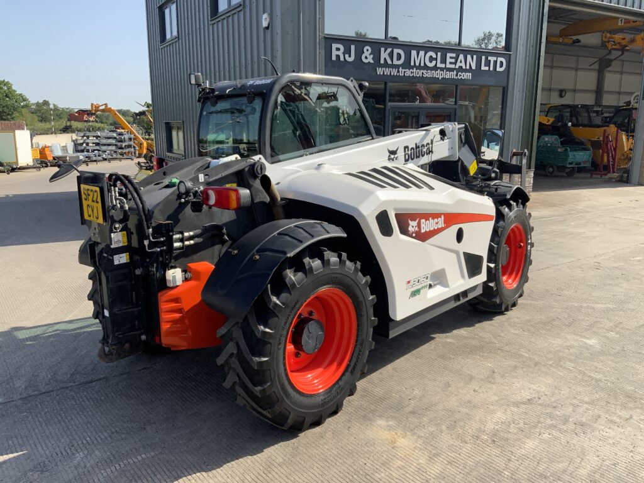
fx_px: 540
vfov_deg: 48.2
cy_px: 242
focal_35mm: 29
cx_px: 322
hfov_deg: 61.7
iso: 16
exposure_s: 1/1342
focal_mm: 3
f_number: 1.8
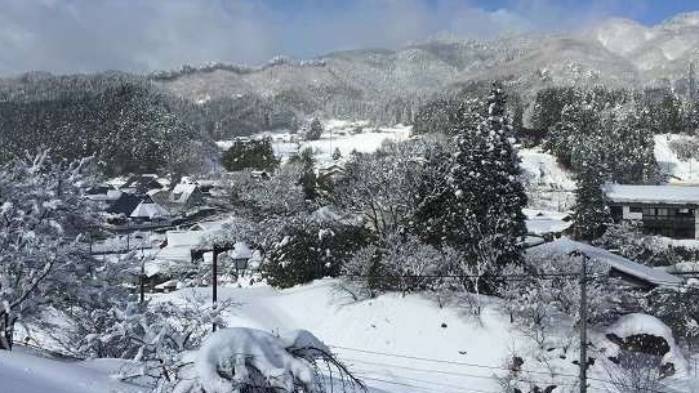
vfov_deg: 33.7
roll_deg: -0.3
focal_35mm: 35
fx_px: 649
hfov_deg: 56.6
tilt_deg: -3.1
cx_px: 370
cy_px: 174
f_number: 2.2
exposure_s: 1/5650
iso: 32
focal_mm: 4.15
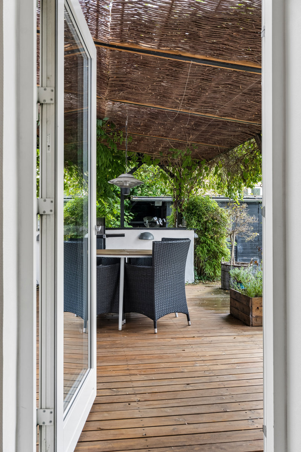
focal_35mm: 30
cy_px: 226
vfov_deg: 61.9
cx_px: 150
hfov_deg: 43.6
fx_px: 376
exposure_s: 1/3.33
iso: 200
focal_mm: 20
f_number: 8
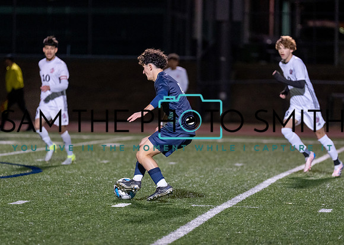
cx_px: 169
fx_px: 2685
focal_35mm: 275
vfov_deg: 5.2
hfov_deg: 7.3
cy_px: 145
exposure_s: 1/1000
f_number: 2.8
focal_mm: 200
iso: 2500
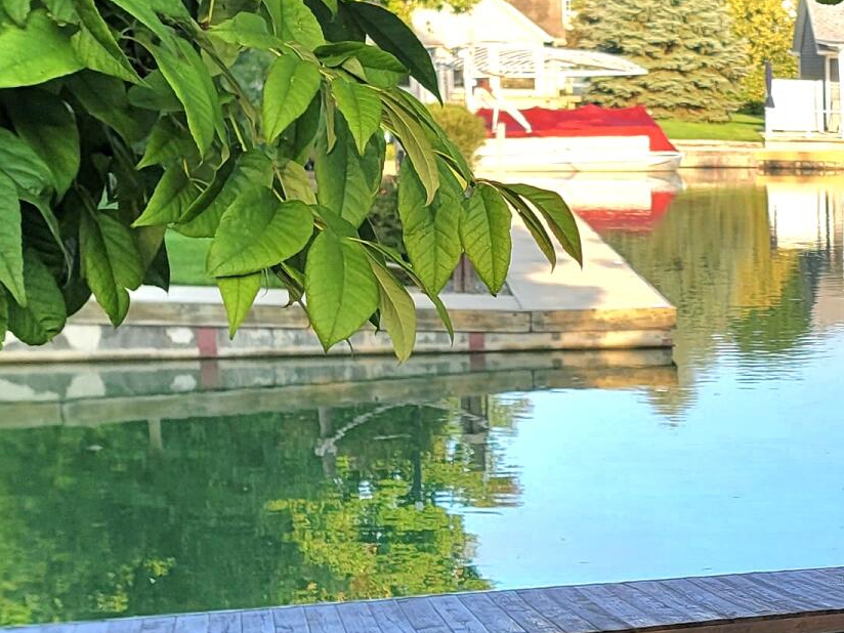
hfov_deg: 18.4
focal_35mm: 91
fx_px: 2219
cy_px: 422
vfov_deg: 16.2
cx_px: 1355
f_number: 1.8
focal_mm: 7
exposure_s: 1/159
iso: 20
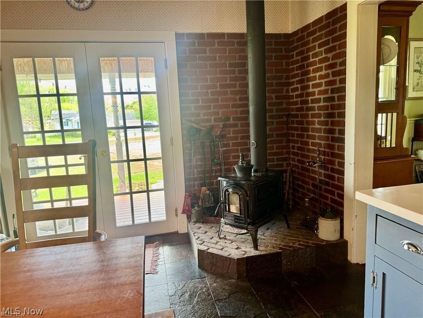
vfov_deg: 56.8
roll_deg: +3.0
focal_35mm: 24
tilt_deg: -8.0
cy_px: 159
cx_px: 212
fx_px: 293
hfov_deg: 71.6
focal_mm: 6.76
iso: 160
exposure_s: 1/120
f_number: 1.78
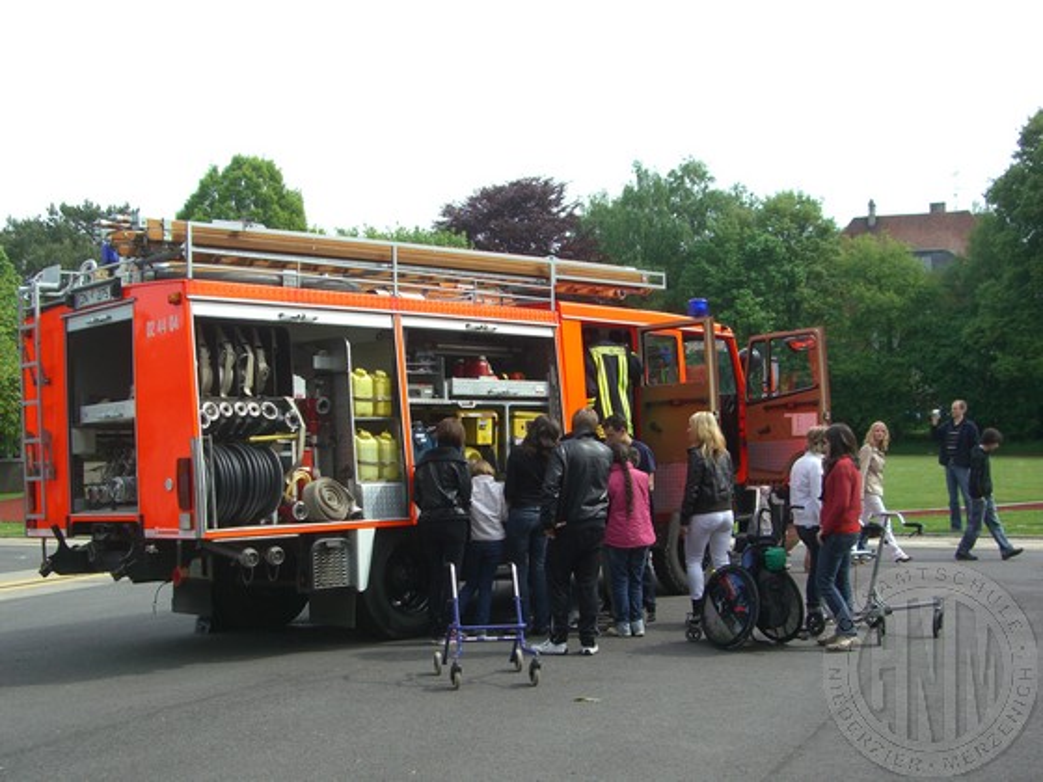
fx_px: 1145
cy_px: 391
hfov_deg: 49.0
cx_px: 522
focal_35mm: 38
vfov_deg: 37.7
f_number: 5.6
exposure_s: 1/160
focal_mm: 7.9
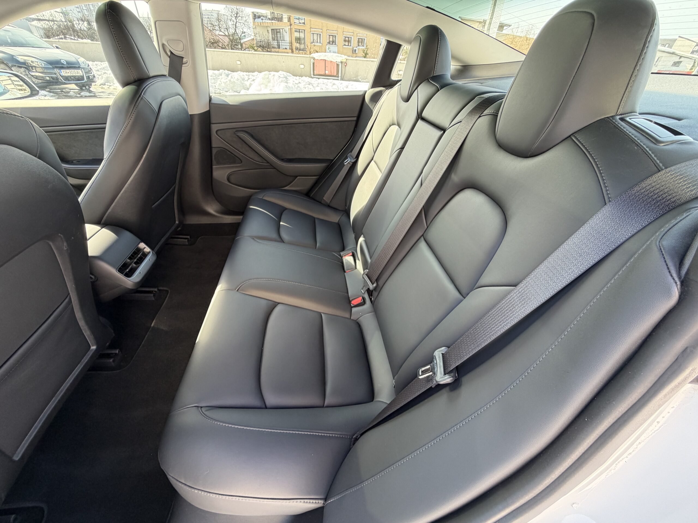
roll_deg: -3.3
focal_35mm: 14
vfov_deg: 85.7
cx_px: 349
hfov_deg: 102.1
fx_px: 282
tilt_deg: -36.7
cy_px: 262
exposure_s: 1/121
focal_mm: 2.22
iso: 160
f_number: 2.2
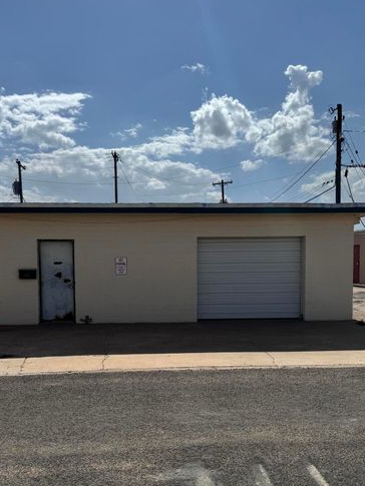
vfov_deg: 54.9
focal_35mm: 33
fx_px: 464
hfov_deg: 42.9
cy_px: 294
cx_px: 162
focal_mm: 6.76
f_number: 1.78
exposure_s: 1/12346
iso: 64
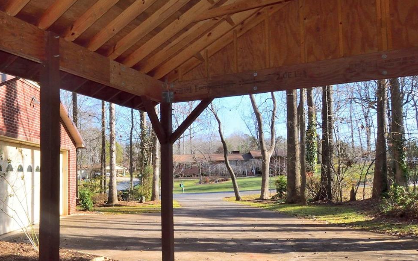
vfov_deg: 39.3
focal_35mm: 32
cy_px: 154
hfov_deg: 55.2
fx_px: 364
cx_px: 79
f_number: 11
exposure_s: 1/200
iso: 400
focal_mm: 10
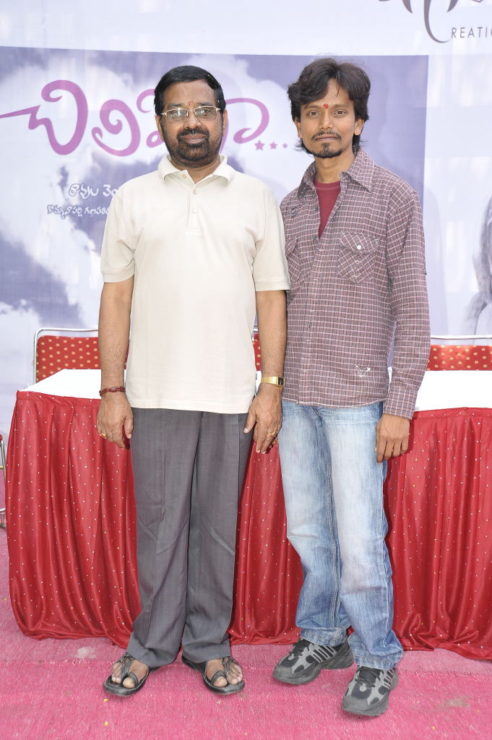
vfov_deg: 43.6
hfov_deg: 29.8
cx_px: 246
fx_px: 924
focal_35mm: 45
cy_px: 370
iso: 250
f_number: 5.6
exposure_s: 1/160
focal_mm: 45
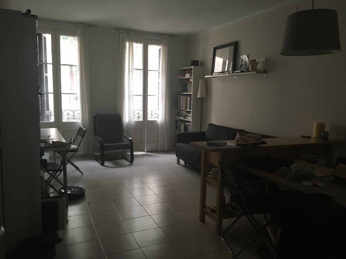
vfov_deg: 48.2
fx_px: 290
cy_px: 130
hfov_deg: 61.7
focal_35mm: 29
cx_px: 173
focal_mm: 4.15
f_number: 2.2
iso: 200
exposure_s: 1/33
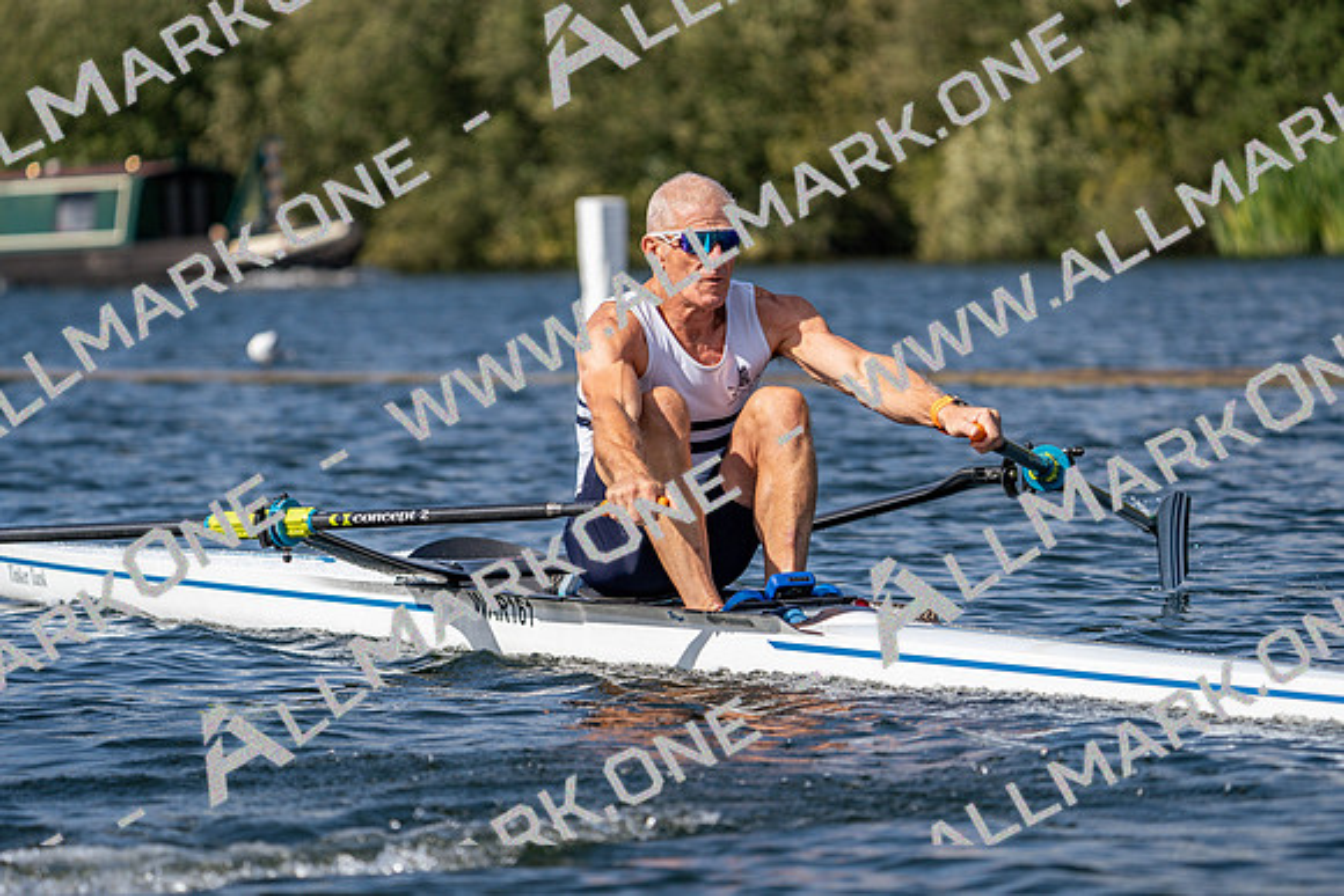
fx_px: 9522
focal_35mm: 255
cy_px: 448
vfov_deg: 5.4
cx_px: 672
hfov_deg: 8.1
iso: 160
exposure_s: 1/1600
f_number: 5.6
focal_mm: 255
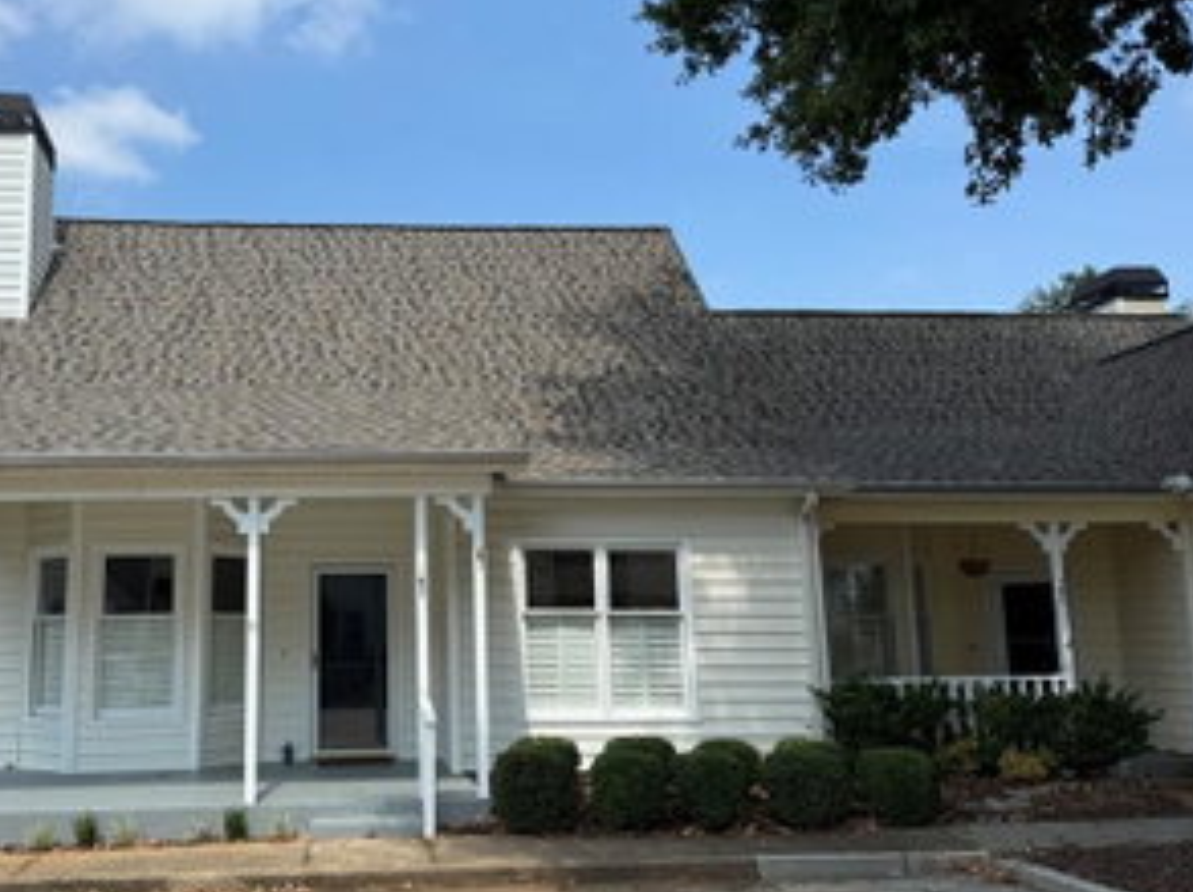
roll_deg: +0.7
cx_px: 401
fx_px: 1205
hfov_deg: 51.7
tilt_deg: +10.7
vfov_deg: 40.6
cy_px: 448
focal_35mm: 35
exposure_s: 1/3425
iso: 80
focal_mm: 6.76
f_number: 1.78
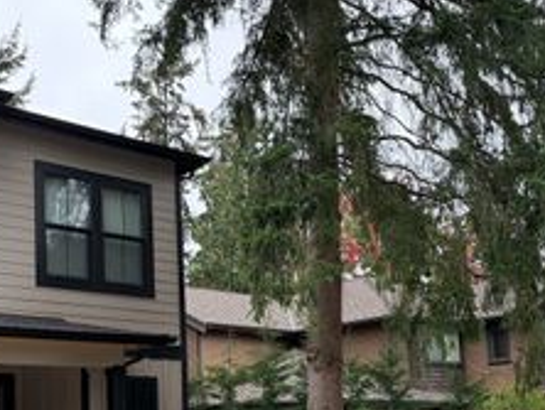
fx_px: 851
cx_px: 145
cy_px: 330
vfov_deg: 26.6
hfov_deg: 34.8
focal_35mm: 54
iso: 125
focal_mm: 6.76
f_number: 1.78
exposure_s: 1/206
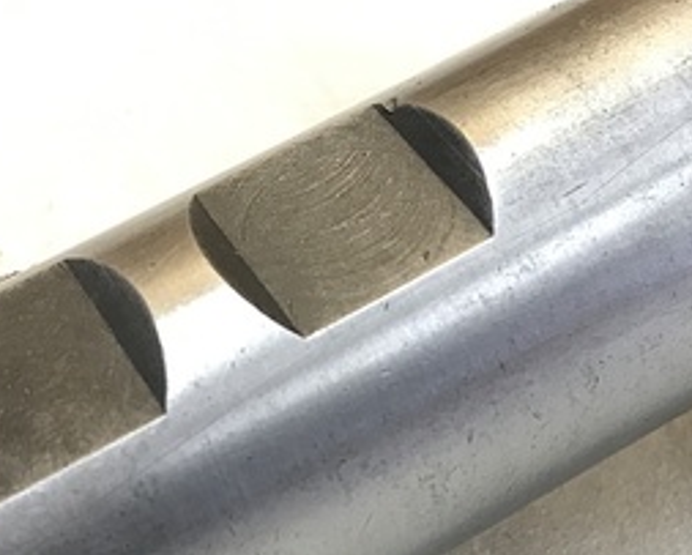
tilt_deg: -45.6
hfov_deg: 27.5
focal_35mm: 69
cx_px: 397
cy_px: 369
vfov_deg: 22.1
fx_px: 1415
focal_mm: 3.99
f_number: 1.8
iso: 40
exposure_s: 1/20
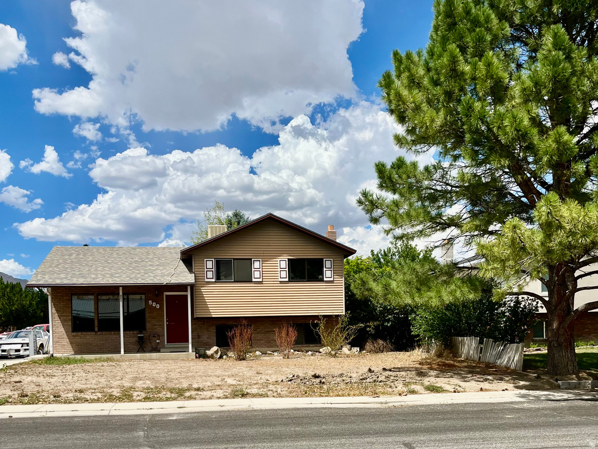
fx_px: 449
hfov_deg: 67.3
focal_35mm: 26
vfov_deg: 53.1
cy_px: 224
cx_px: 299
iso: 50
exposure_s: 1/5076
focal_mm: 5.1
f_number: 1.6
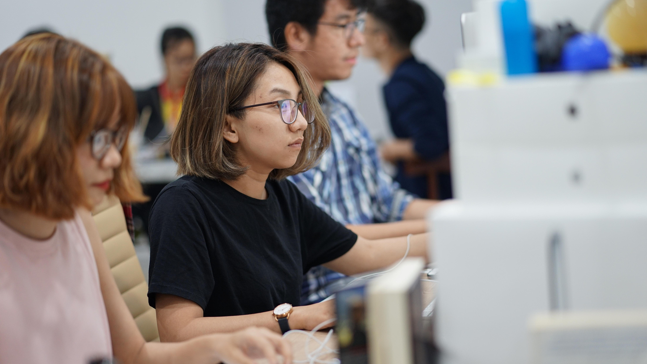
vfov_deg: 13.4
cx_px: 325
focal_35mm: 90
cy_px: 187
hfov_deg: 23.7
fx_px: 1544
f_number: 2
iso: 320
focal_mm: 85
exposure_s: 1/100
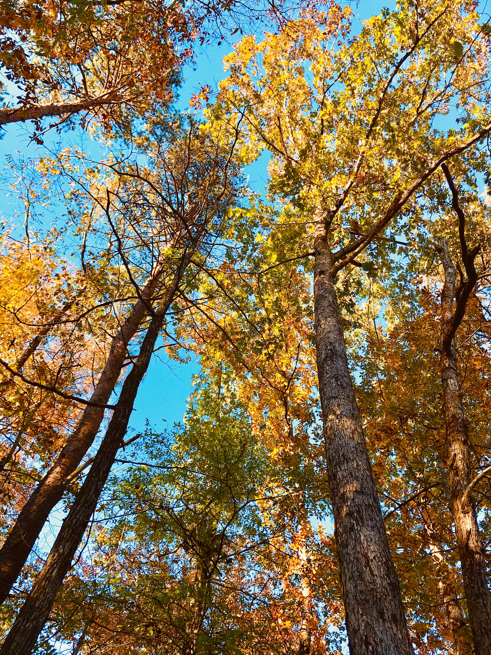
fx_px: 530
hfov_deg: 49.7
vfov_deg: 63.4
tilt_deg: +66.2
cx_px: 246
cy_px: 328
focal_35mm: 28
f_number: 1.8
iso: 20
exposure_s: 1/349
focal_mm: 3.99
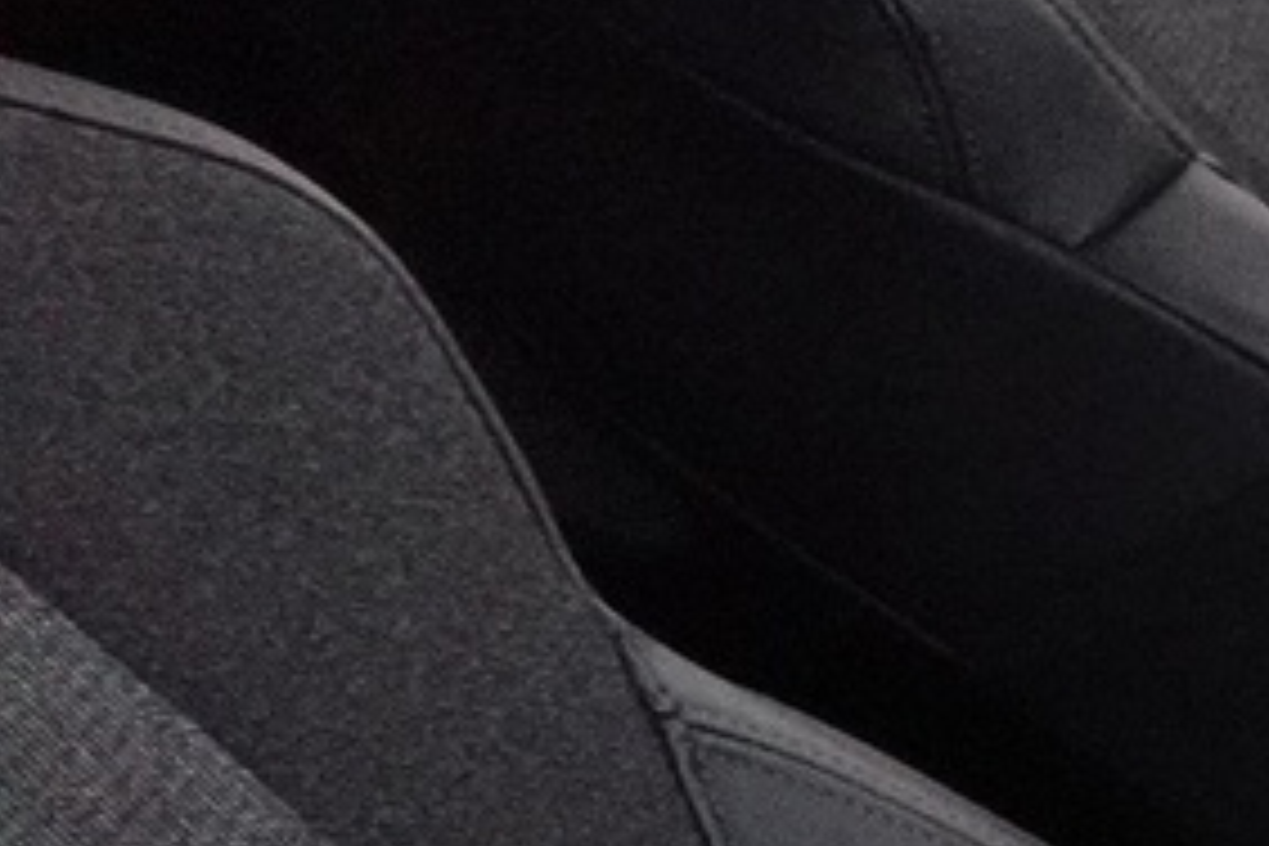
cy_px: 1026
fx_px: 4053
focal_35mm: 115
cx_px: 3636
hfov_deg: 11.6
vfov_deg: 11.7
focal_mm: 7.6
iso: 3200
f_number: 2
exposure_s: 1/100
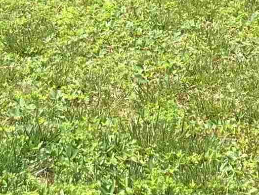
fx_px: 1272
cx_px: 126
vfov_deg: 8.1
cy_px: -272
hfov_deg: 11.6
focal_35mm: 170
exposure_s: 1/495
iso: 16
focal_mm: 3
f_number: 1.8
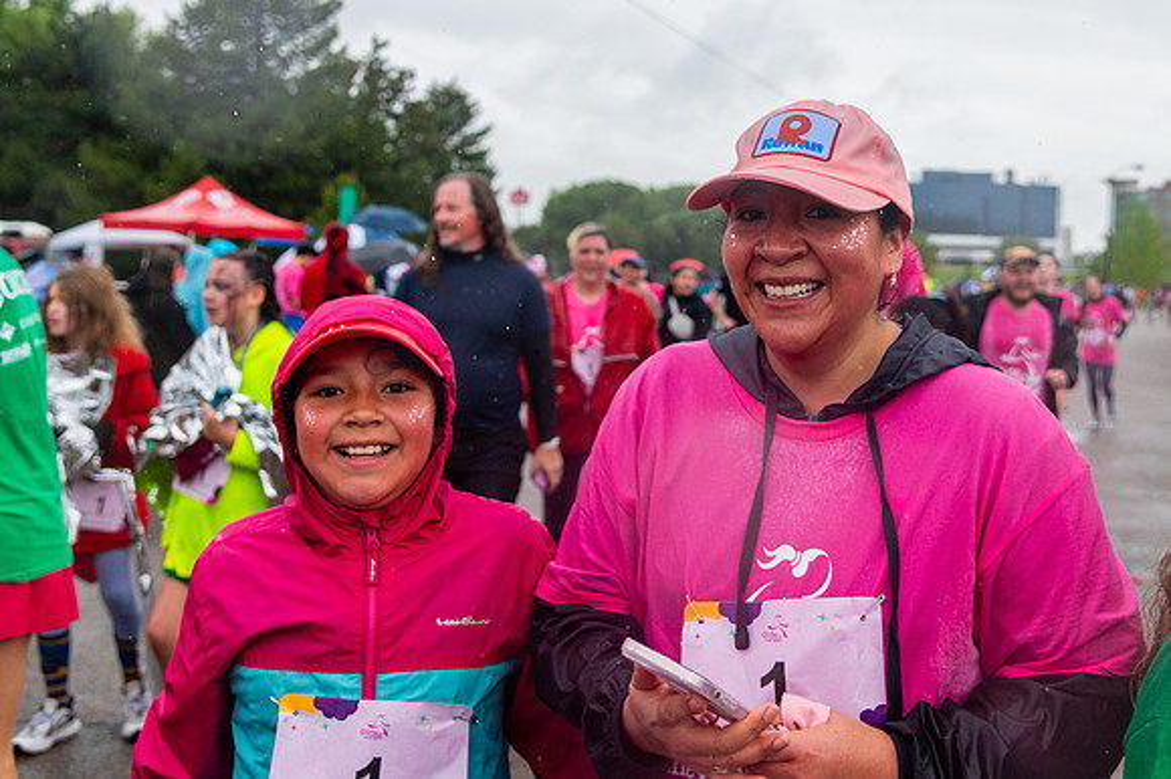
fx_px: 1482
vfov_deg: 29.1
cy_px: 219
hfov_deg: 42.8
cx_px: 722
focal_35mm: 46
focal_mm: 30
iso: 1600
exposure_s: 1/3200
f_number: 4
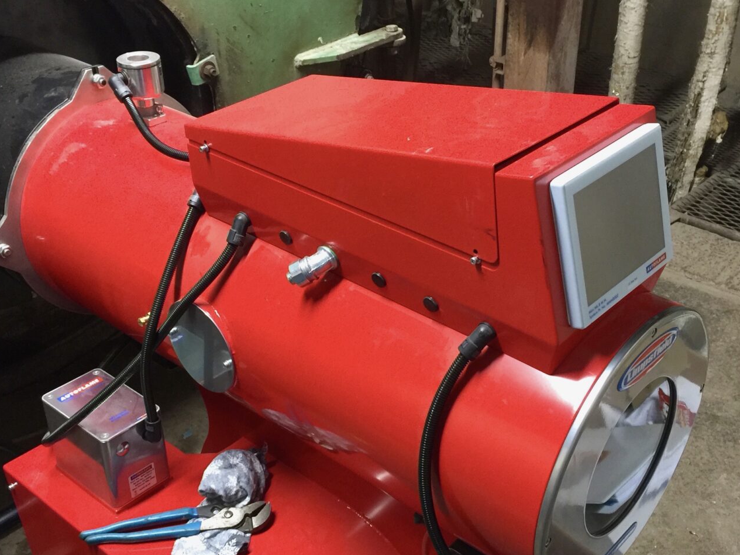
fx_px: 941
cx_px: 405
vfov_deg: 32.8
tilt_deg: -32.0
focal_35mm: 44
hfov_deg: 42.9
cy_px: 318
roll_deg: -0.7
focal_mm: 4.15
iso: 100
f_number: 2.2
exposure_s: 1/15
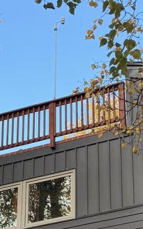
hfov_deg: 11.4
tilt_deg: +24.5
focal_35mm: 114
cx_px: 141
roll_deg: +2.8
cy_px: 191
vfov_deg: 18.1
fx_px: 710
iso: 100
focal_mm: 6.76
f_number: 1.78
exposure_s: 1/510
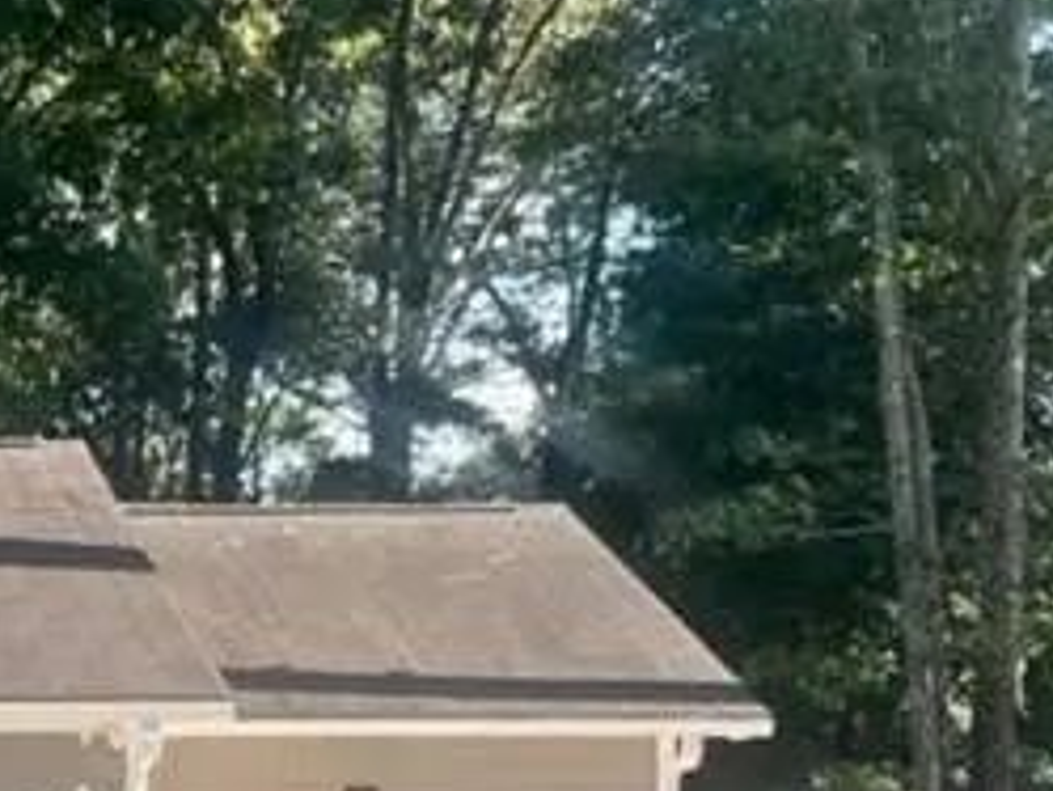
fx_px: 3256
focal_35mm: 107
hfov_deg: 16.4
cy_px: 812
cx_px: -630
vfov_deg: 13.6
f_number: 1.6
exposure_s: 1/445
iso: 50
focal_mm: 5.1
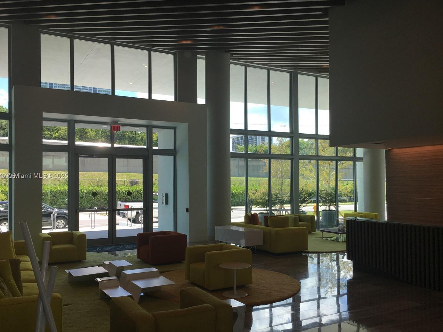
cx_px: 215
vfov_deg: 44.2
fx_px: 410
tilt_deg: +1.3
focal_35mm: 32
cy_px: 176
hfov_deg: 56.8
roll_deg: +0.1
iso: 25
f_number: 2.2
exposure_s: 1/292
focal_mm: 4.15
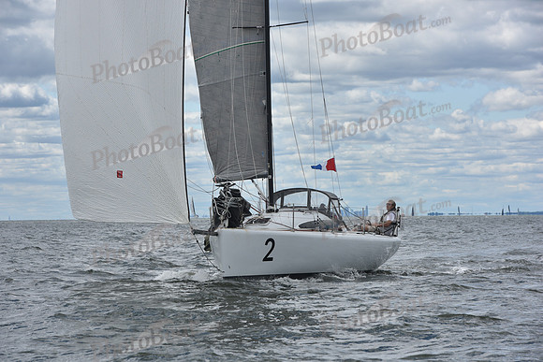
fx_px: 2414
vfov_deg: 8.6
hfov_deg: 12.8
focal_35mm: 160
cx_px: 272
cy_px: 181
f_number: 11
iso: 250
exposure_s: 1/800
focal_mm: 160
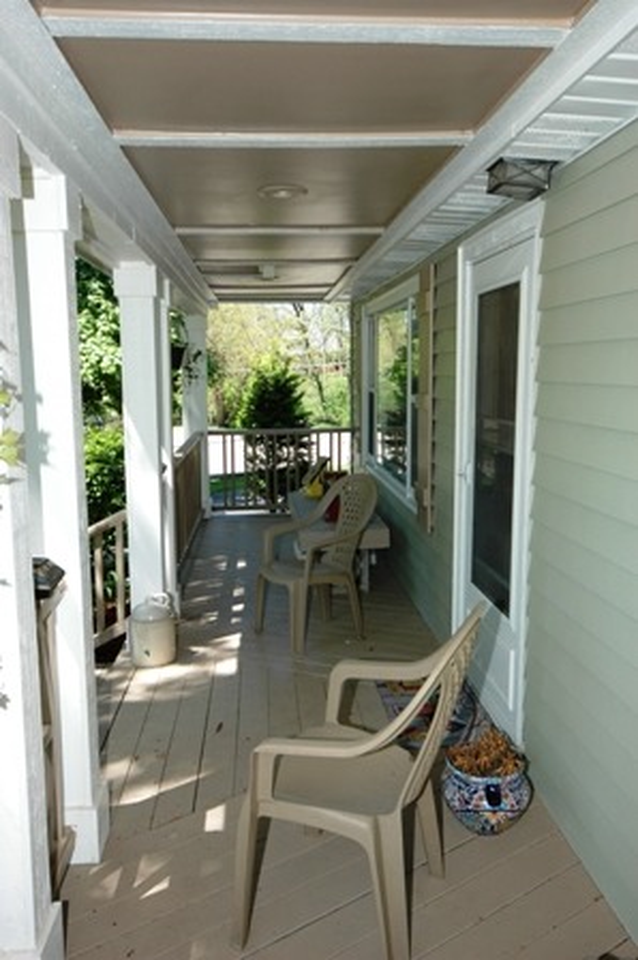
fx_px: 799
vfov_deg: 62.0
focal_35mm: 30
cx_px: 319
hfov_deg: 43.5
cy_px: 480
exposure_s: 1/160
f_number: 6.3
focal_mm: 20
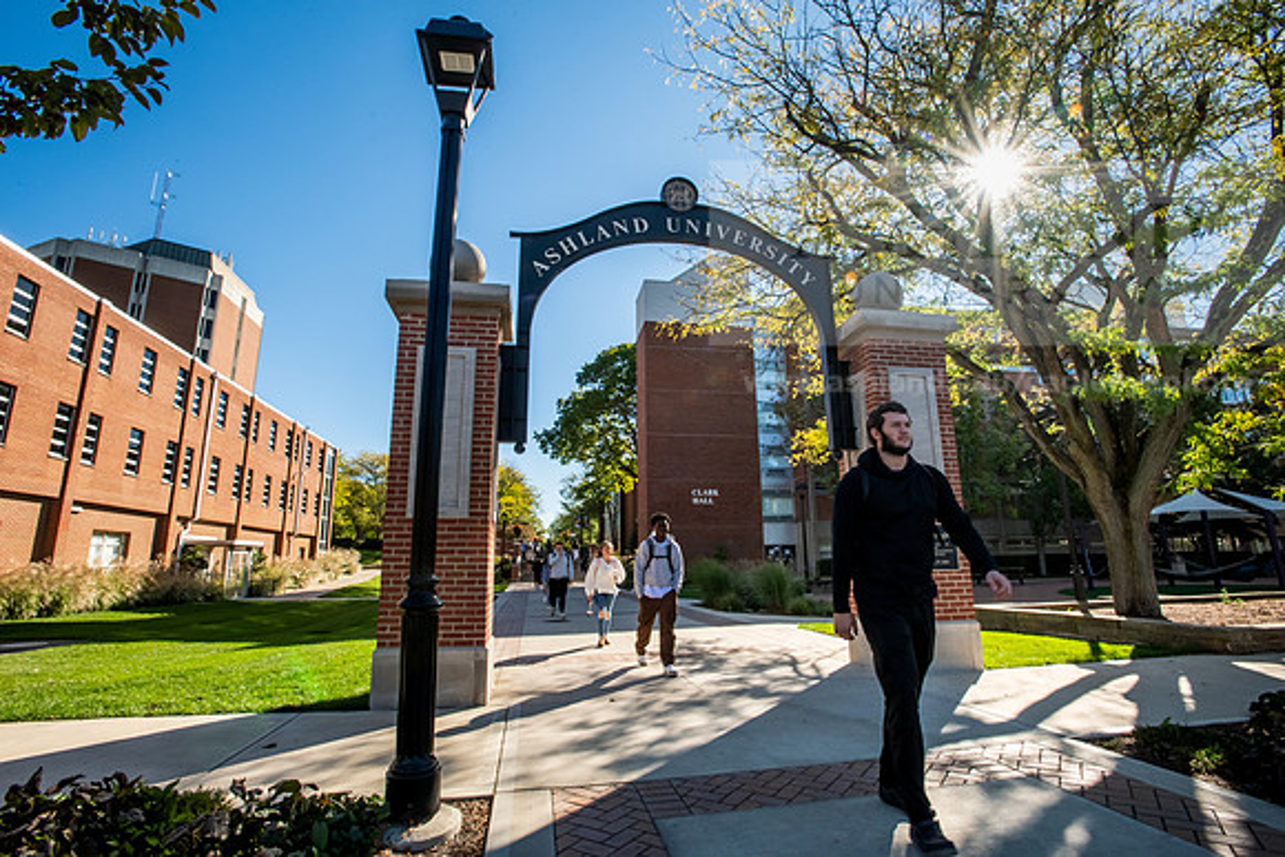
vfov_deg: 70.5
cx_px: 642
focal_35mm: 17
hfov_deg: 93.3
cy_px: 428
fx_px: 607
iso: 1000
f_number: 22
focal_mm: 17
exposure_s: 1/160
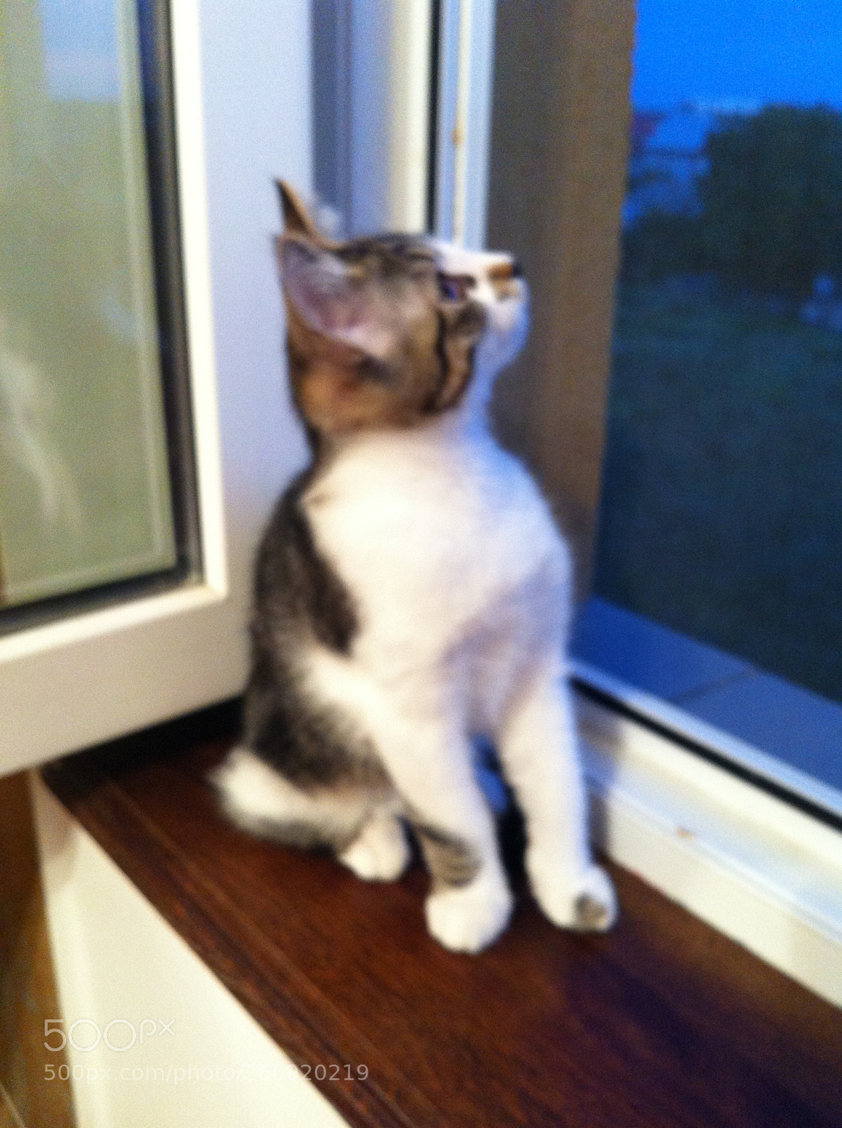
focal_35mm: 35
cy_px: 564
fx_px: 1138
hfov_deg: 40.6
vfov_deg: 52.7
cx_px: 421
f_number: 2.8
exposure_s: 1/15
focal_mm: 3.85
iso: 250
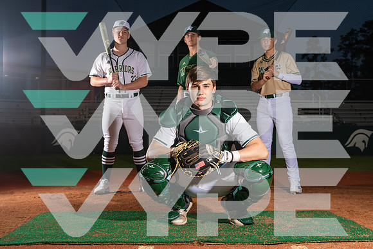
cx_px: 186
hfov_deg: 45.4
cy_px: 124
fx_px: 446
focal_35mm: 43
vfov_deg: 31.2
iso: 200
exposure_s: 1/250
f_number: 5.6
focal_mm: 43
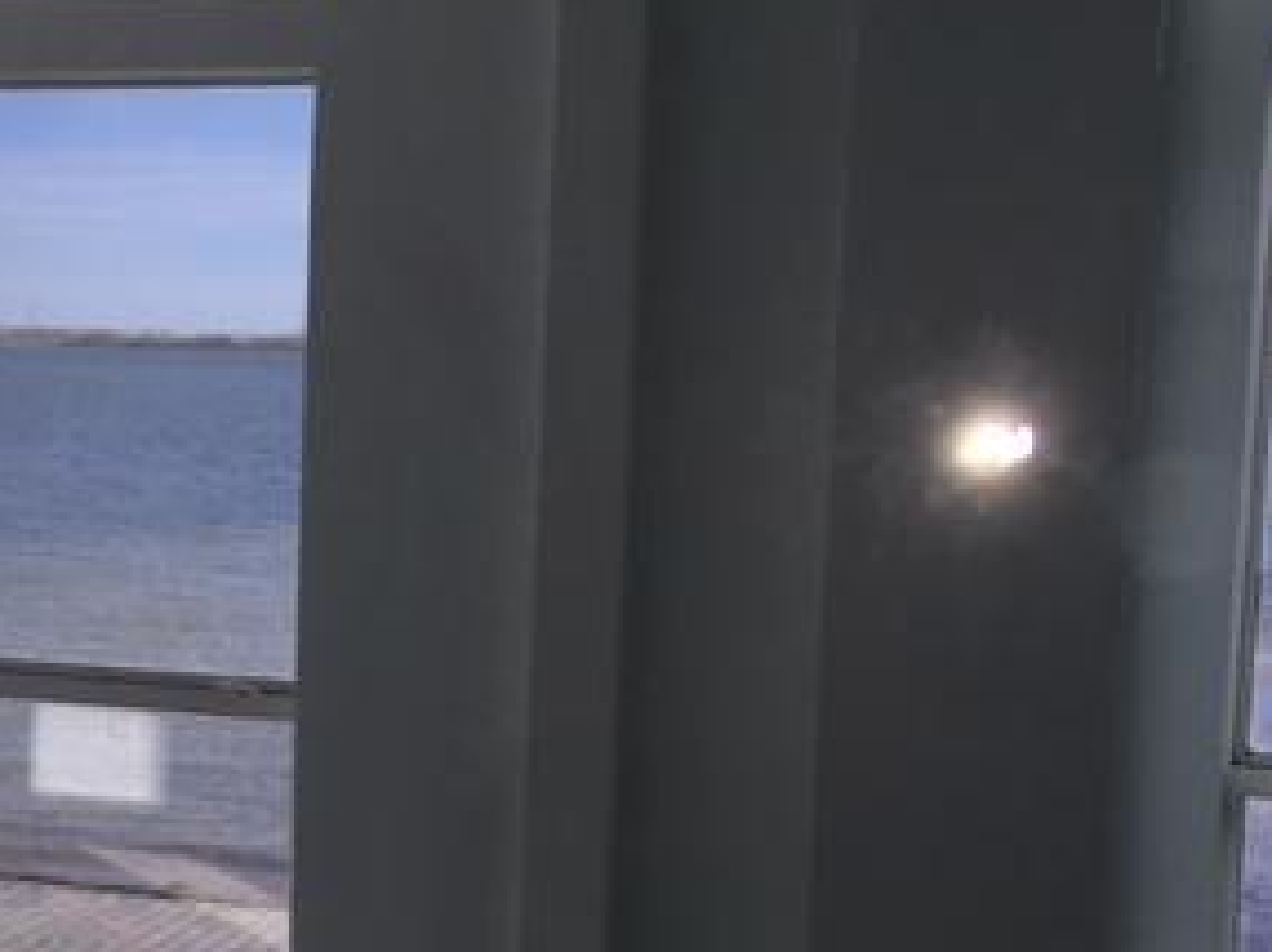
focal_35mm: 65
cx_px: 125
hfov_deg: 28.7
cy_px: 596
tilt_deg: -5.1
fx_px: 2386
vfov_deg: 22.5
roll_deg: -2.5
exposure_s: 1/608
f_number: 2.2
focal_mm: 4.15
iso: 40
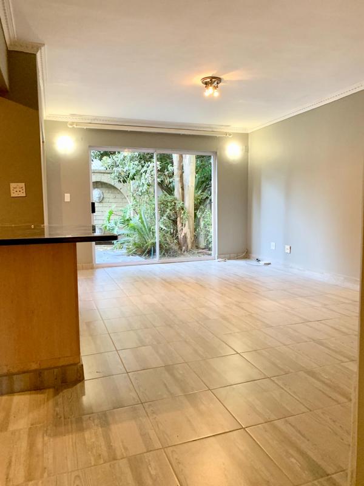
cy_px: 243
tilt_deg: -4.6
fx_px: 365
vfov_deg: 67.3
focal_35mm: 26
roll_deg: +0.6
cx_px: 182
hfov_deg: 53.1
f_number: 1.8
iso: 320
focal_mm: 4.25
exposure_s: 1/50
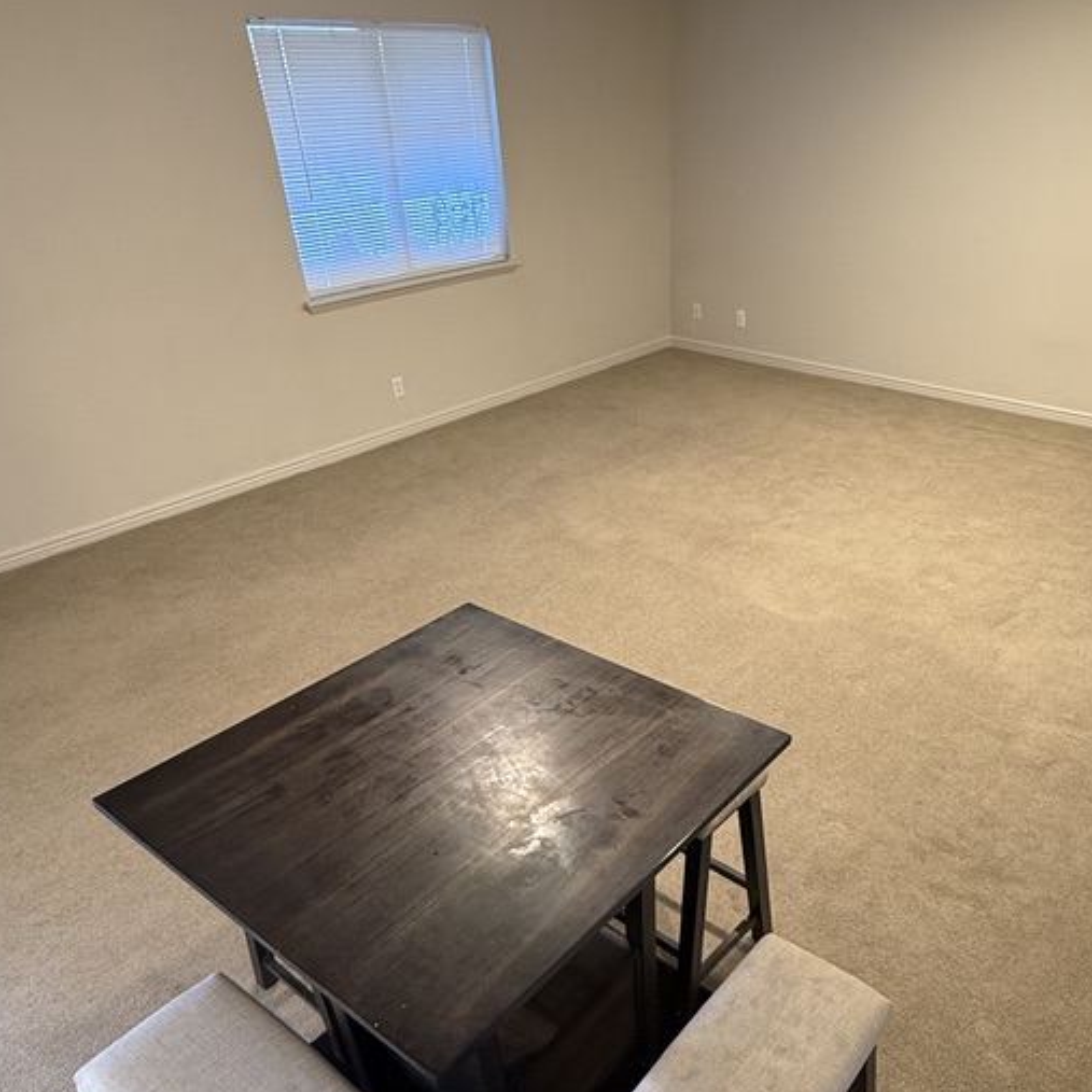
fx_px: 892
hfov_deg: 62.3
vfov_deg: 61.3
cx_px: 663
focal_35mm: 25
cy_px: 734
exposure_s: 1/60
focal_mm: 2.22
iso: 320
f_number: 2.2
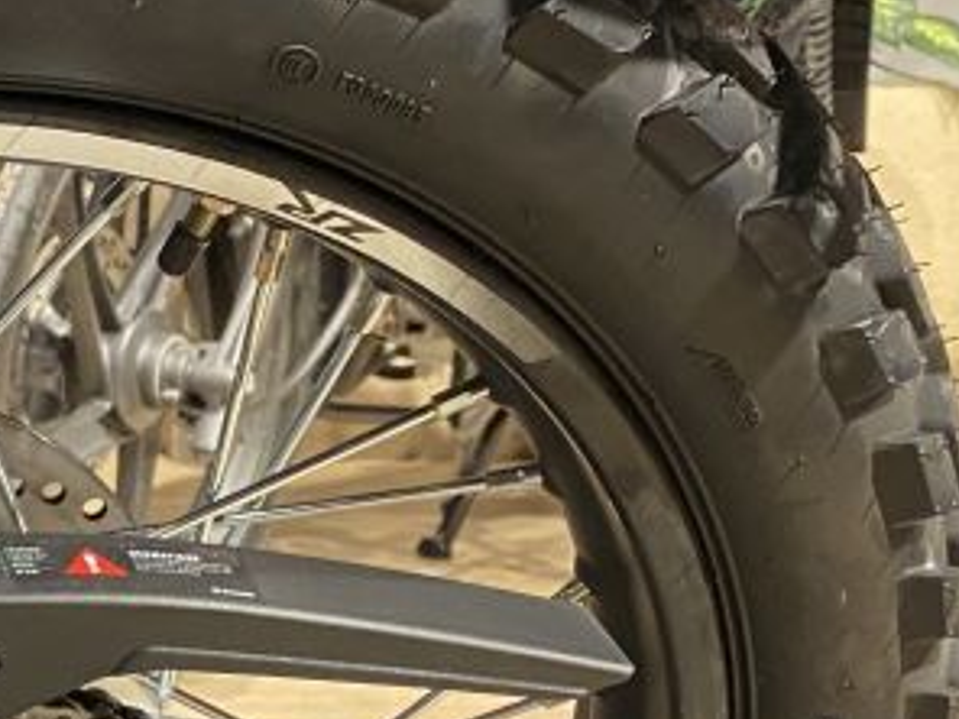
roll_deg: -1.1
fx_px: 2576
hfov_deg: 19.5
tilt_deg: -13.7
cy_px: 653
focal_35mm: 93
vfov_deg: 15.7
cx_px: -272
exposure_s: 1/50
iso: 250
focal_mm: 4.25
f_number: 1.8
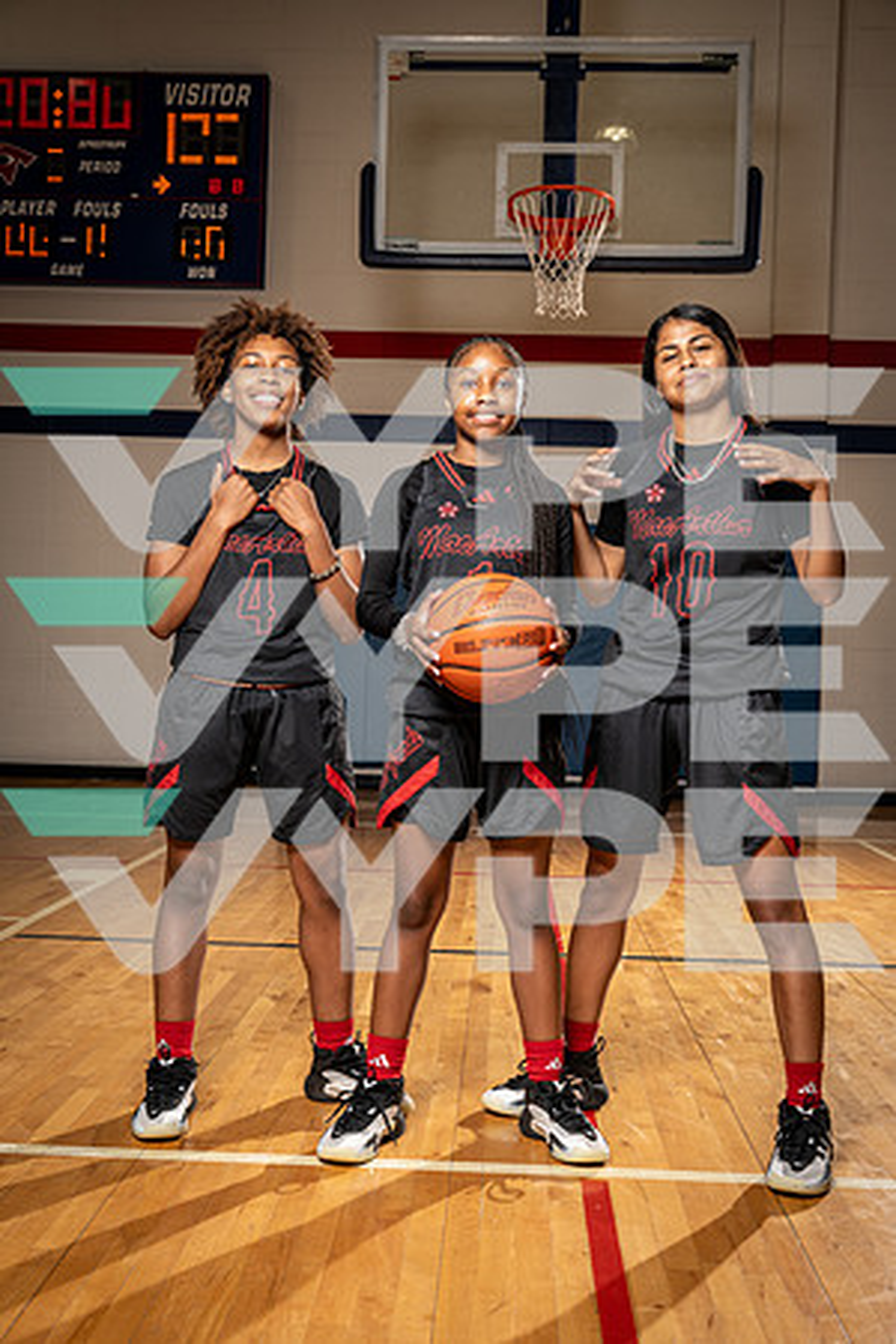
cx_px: 448
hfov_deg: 33.4
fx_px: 1493
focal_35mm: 40
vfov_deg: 48.5
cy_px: 672
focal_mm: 40
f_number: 5.6
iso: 125
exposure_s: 1/250
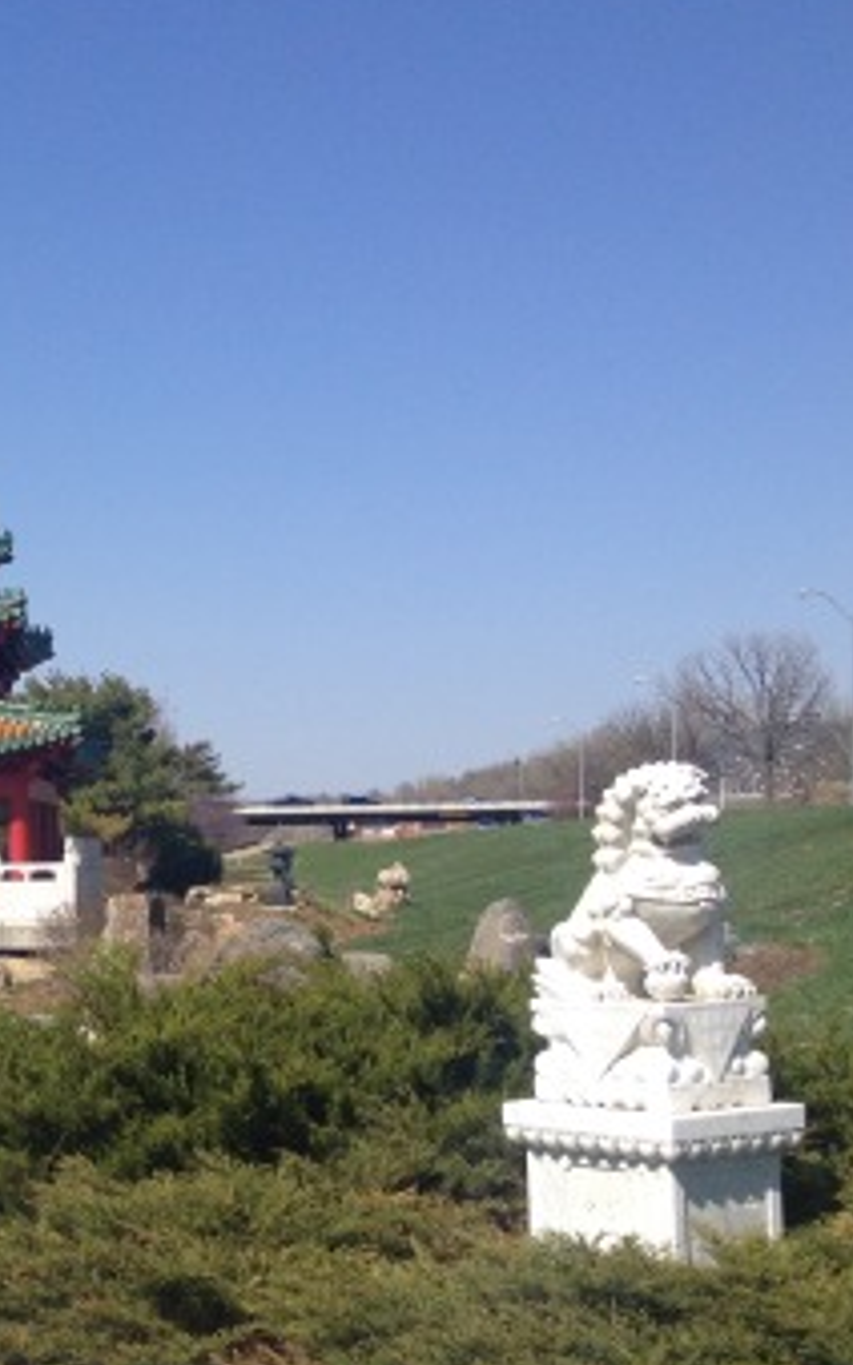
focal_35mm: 70
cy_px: 910
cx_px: -229
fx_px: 2603
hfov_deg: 17.5
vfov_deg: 29.2
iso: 50
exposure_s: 1/1972
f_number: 2.4
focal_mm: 4.28
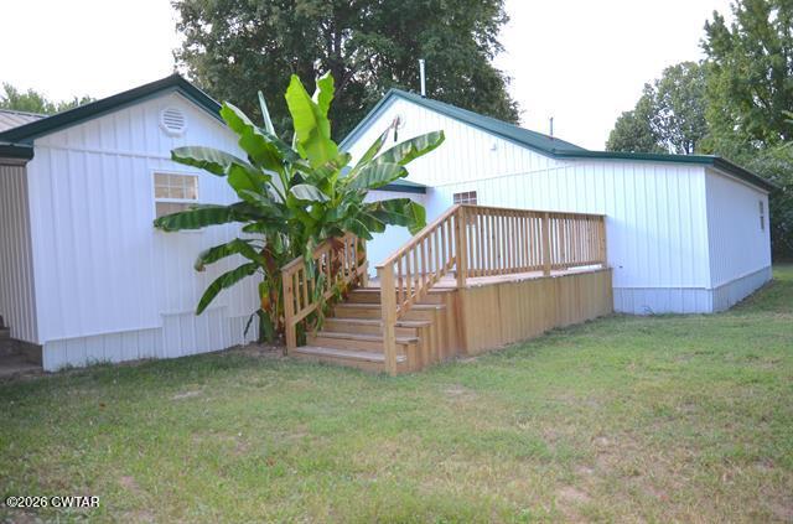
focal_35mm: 24
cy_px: 262
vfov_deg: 52.9
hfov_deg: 73.9
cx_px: 396
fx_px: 527
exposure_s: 1/125
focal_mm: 16
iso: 250
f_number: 3.5
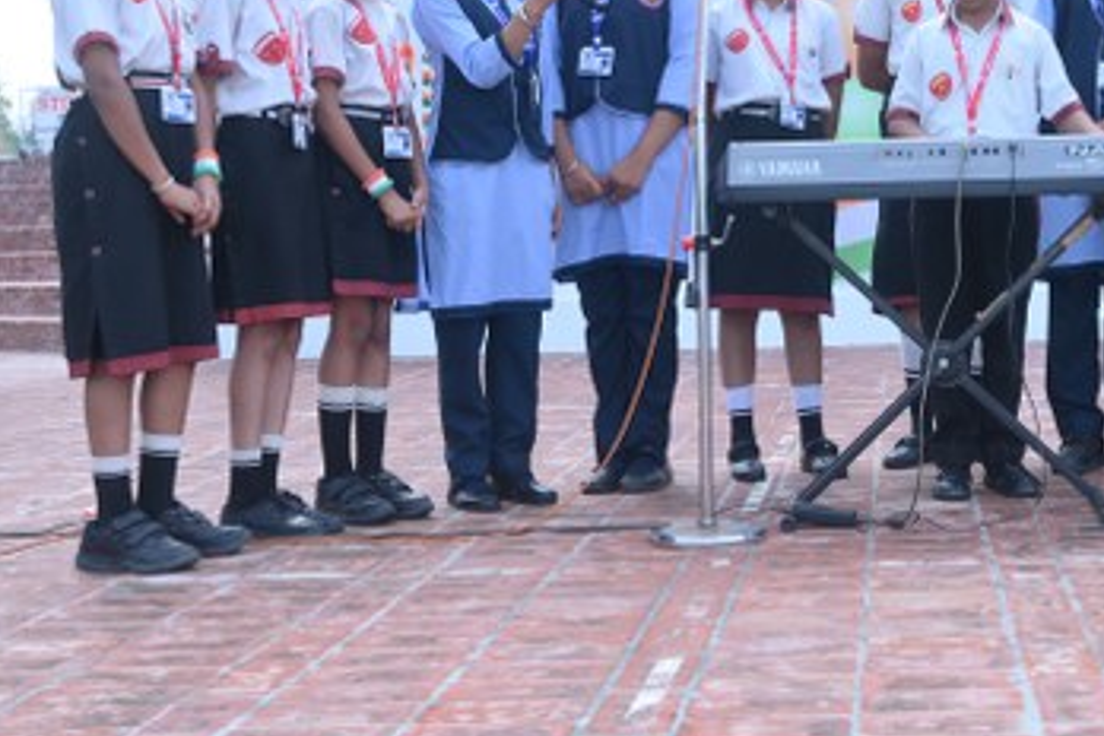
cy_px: 179
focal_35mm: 62
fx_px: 1901
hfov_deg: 31.4
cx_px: 917
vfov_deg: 21.7
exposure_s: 1/125
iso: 160
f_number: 7.1
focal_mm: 36
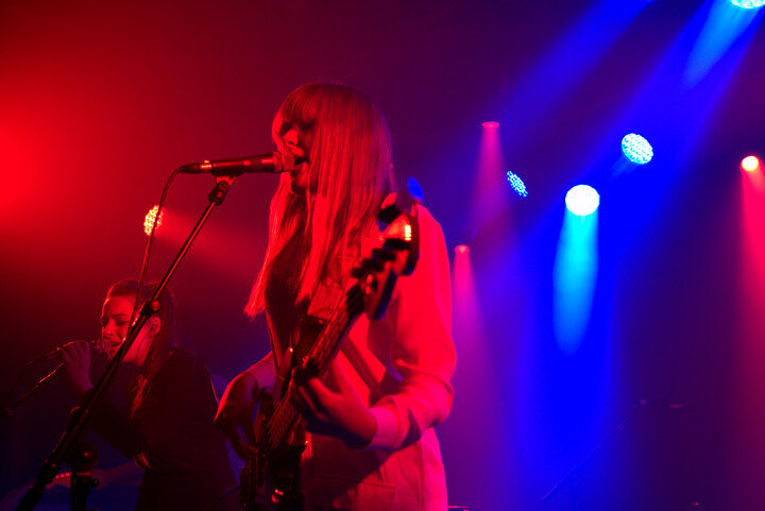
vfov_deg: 33.1
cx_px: 382
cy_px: 256
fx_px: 861
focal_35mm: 40
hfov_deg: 47.9
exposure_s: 1/50
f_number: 2.8
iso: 900
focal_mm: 27
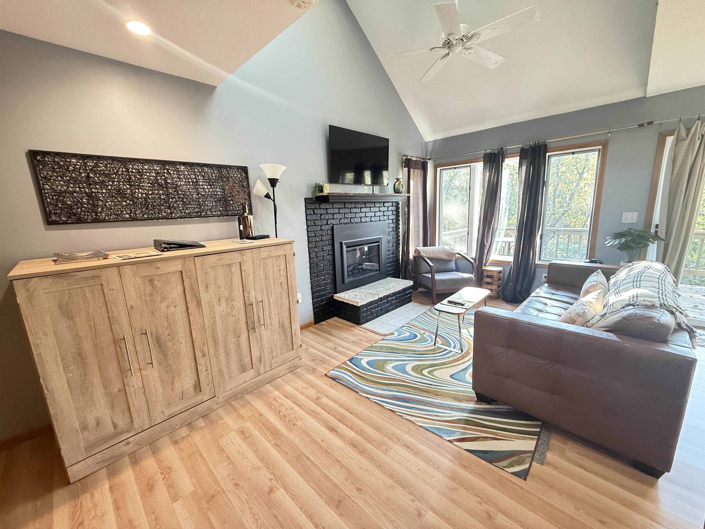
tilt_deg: -10.4
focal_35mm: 14
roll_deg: +2.0
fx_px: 285
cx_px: 352
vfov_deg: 85.7
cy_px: 264
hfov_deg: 102.1
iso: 640
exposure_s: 1/59
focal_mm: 2.22
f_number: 2.2
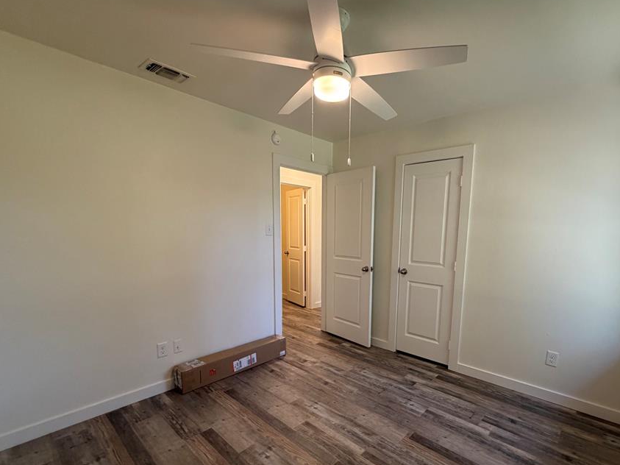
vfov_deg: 74.1
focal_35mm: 17
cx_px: 351
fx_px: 304
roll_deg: -0.8
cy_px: 272
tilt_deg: -8.9
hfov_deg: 90.5
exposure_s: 1/120
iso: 320
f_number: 2.2
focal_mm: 2.22
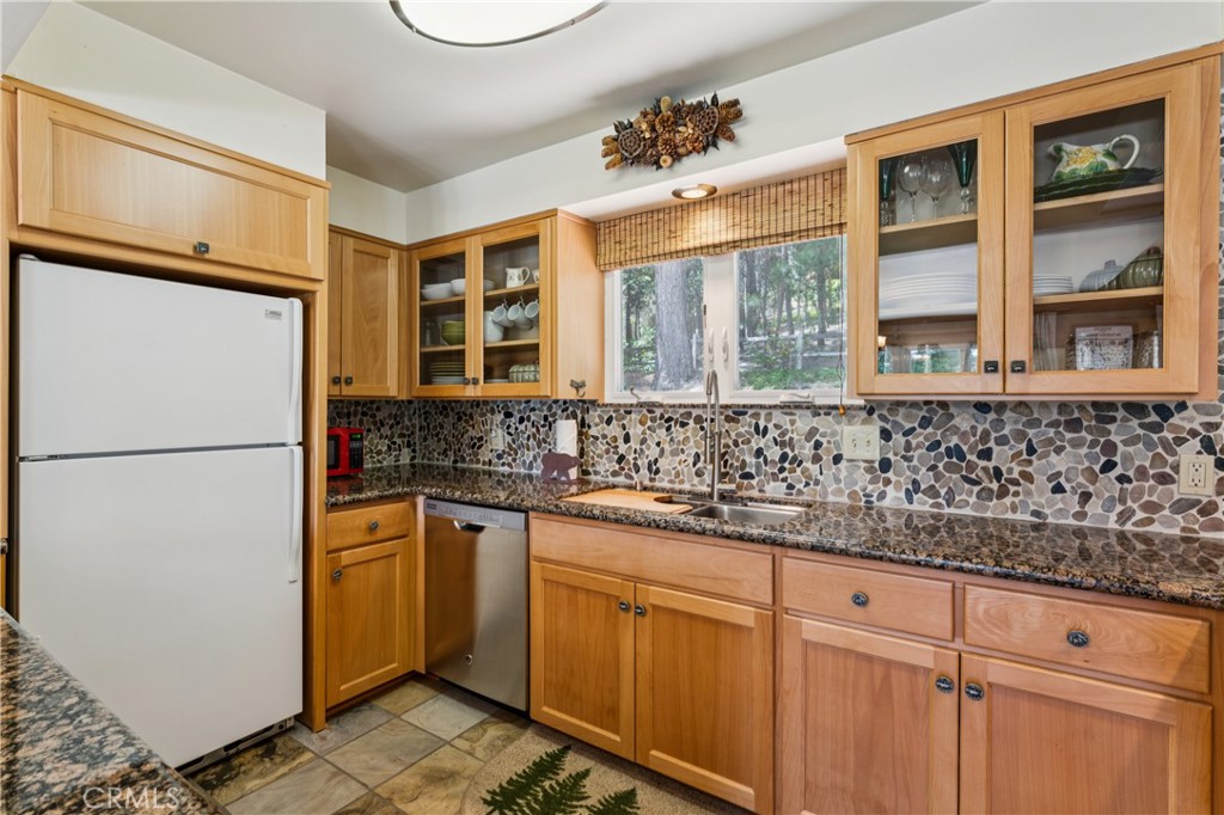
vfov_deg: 73.0
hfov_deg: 96.0
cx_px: 612
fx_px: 551
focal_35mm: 16
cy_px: 408
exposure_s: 1
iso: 100
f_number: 13
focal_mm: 16.2
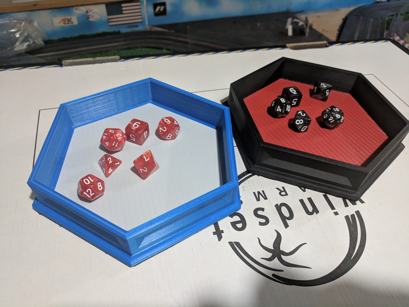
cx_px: 204
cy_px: 154
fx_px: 307
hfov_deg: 67.3
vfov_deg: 53.1
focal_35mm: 26
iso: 478
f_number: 2
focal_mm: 4.67
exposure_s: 1/60
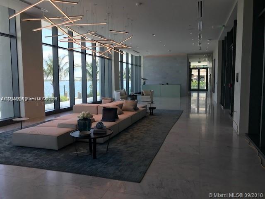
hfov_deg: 63.4
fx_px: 214
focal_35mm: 28
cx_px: 132
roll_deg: +2.6
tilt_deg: -5.3
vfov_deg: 49.7
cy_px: 100
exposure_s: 1/301
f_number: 1.8
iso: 20
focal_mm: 3.99
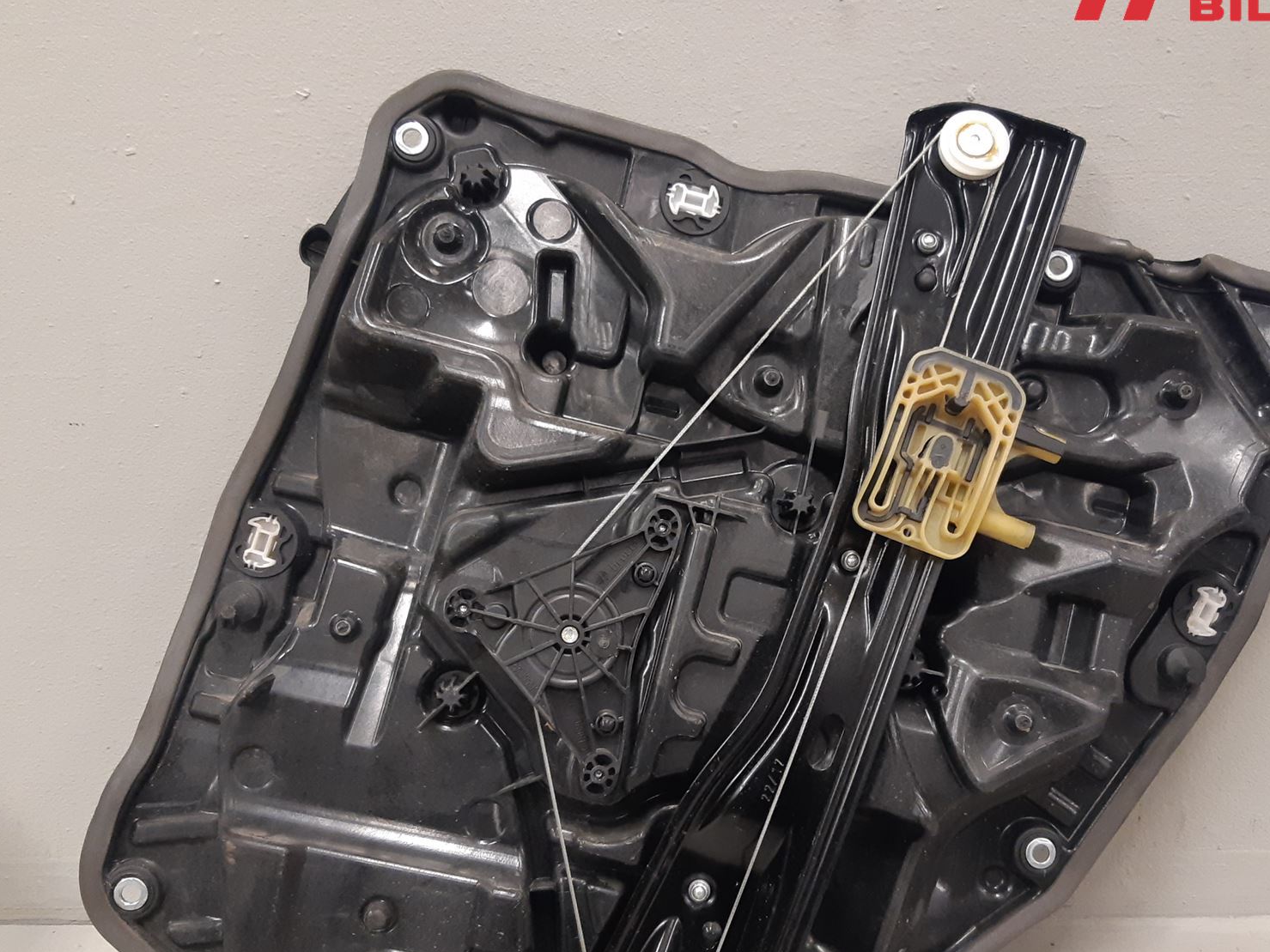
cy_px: 535
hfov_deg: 51.2
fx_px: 1321
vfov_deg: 39.6
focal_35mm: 36
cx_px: 722
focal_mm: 3.93
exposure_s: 1/50
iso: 200
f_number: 1.7
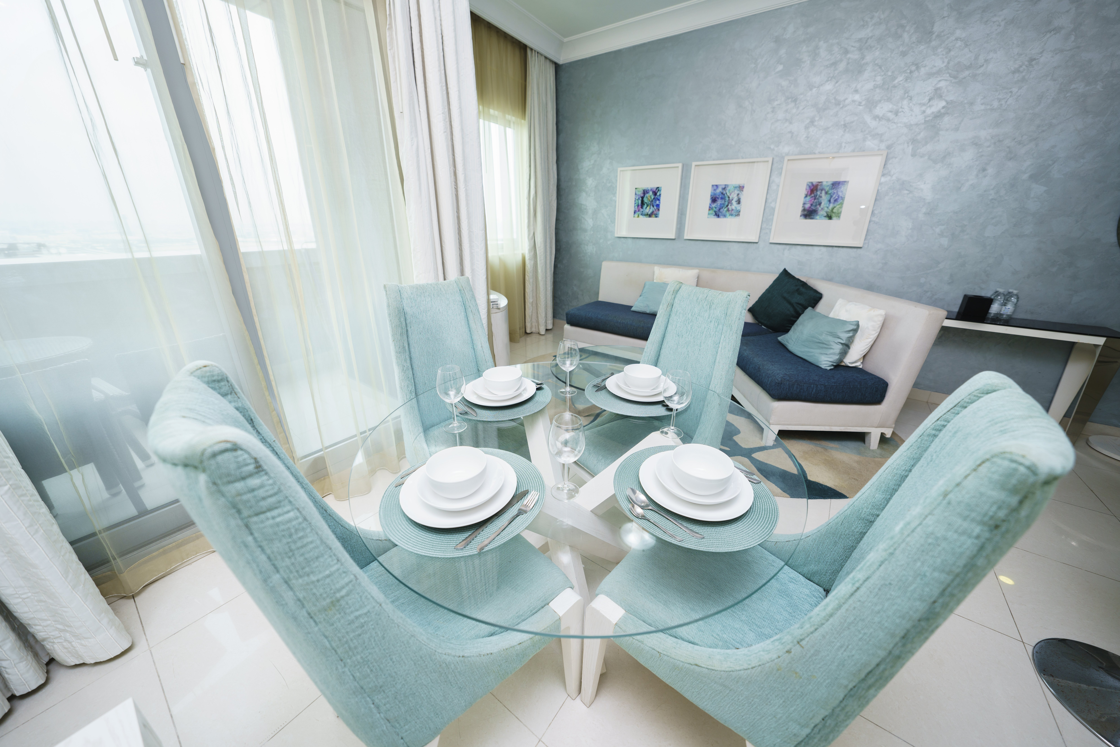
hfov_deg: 112.6
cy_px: 374
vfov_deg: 90.0
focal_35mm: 12
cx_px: 560
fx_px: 373
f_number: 2.8
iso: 200
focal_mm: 12
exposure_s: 1/100
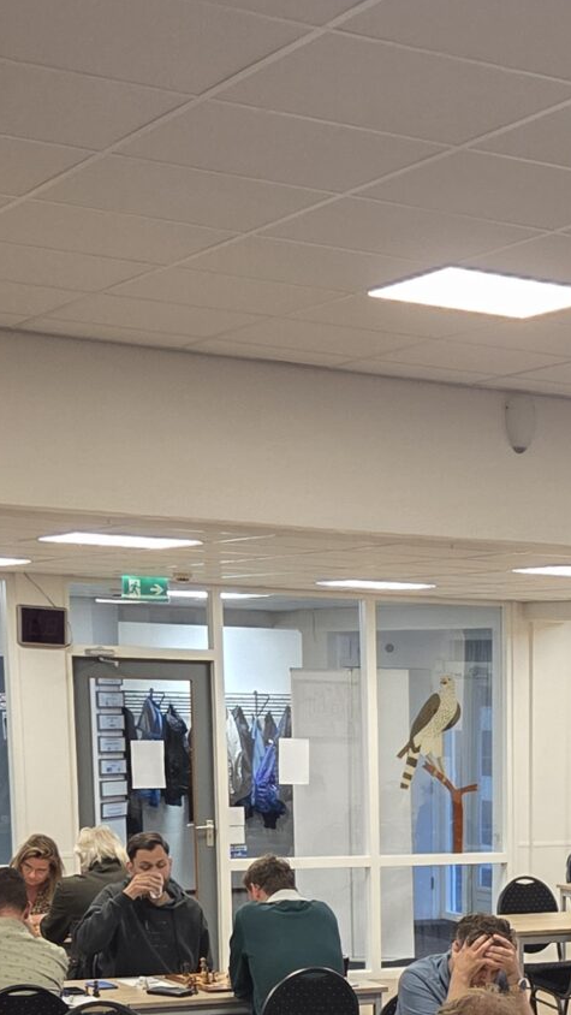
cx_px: 698
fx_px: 2045
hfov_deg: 15.3
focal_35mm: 76
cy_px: 1093
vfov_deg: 25.9
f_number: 1.8
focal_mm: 5.4
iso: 250
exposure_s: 1/100
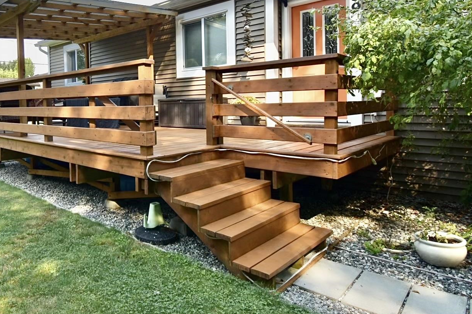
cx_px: 124
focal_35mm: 25
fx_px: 328
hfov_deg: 67.5
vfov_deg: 50.7
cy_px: 115
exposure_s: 1/200
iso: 200
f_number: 4.5
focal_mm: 10
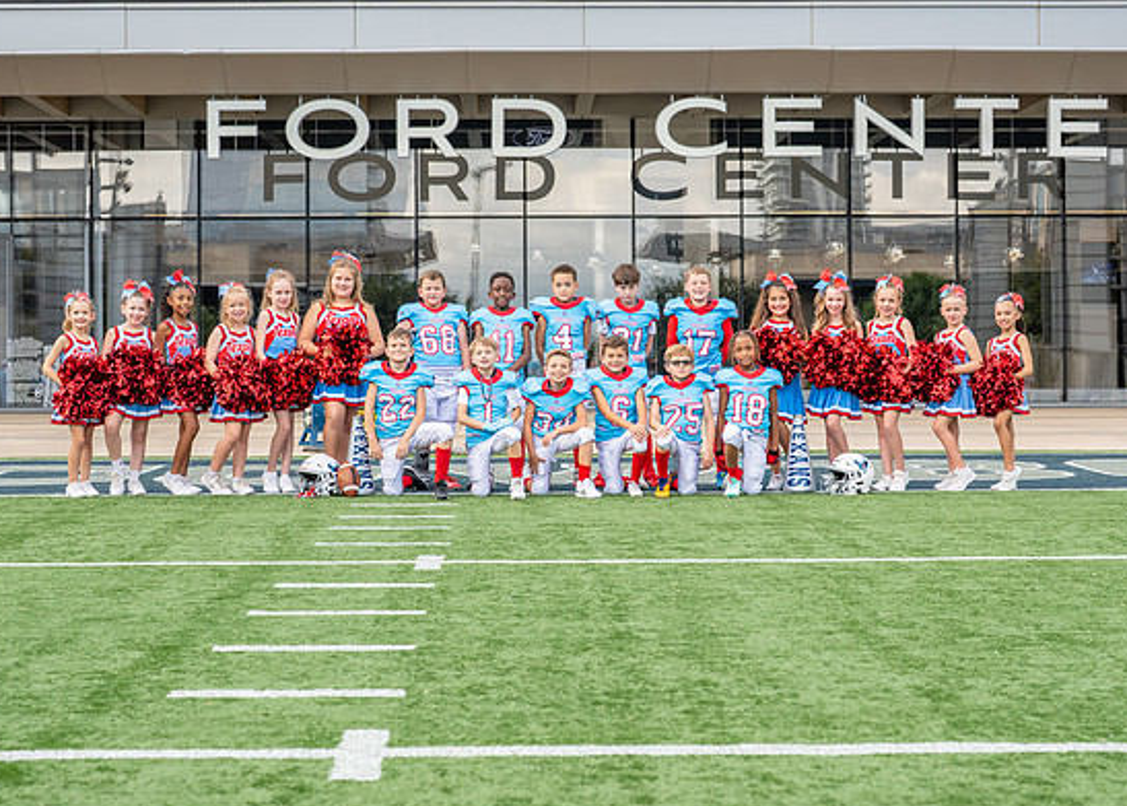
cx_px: 536
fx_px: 2369
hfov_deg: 26.8
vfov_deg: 19.3
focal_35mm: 74
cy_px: 382
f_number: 4
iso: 250
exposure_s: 1/400
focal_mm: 50
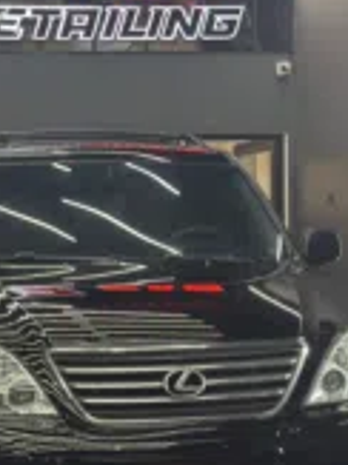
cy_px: 280
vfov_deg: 22.7
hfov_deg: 17.1
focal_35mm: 86
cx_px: 154
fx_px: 1154
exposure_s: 1/100
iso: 160
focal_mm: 6.76
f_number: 1.78
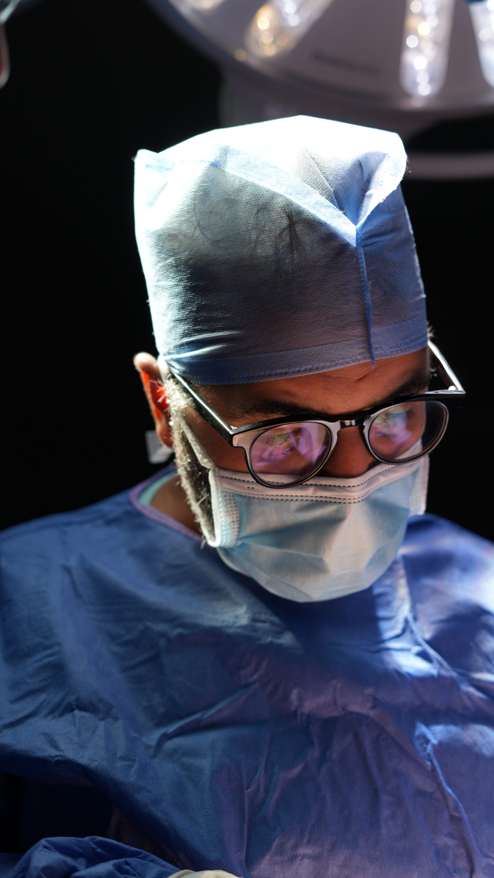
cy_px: 442
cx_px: 287
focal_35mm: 53
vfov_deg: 39.2
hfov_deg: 22.6
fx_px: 1234
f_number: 3.2
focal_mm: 50
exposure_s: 1/100
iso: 100
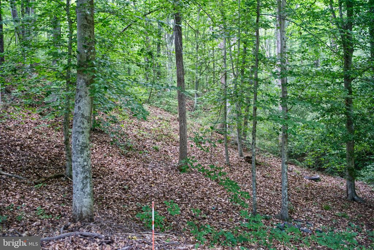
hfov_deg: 54.4
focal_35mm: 35
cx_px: 187
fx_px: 364
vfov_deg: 37.9
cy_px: 125
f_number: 2.8
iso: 1600
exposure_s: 1/160
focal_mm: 35
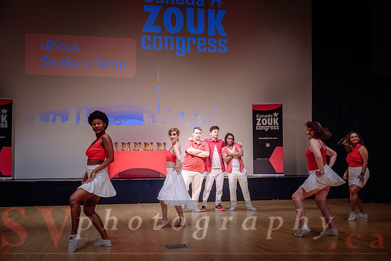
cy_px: 140
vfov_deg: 32.0
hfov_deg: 46.5
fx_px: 454
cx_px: 209
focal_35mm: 42
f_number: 2.8
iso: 1600
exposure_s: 1/400
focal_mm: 38
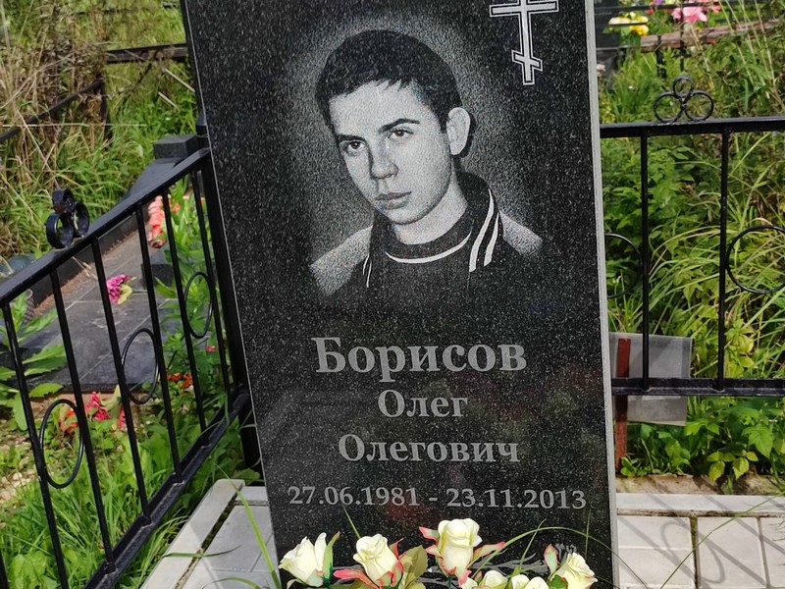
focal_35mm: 25
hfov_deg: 69.4
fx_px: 567
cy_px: 294
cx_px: 392
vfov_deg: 54.9
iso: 50
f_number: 1.9
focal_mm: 6.04
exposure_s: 1/613
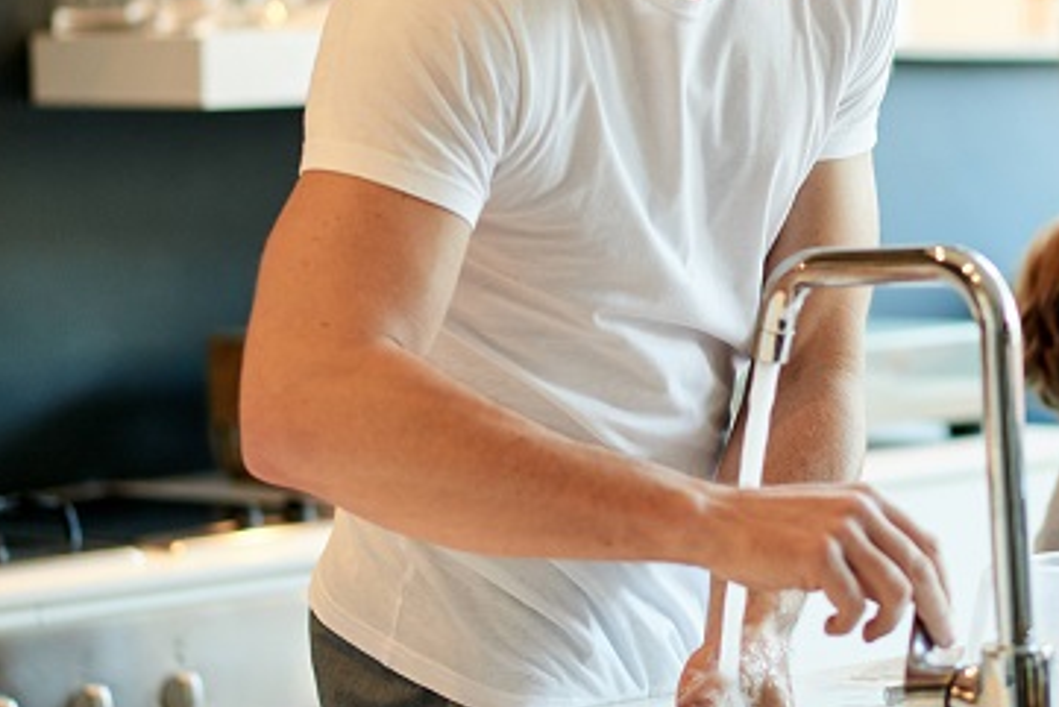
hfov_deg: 13.4
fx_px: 4502
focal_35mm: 153
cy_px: 172
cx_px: 748
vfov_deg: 9.0
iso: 400
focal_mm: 85
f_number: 2.2
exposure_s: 1/200
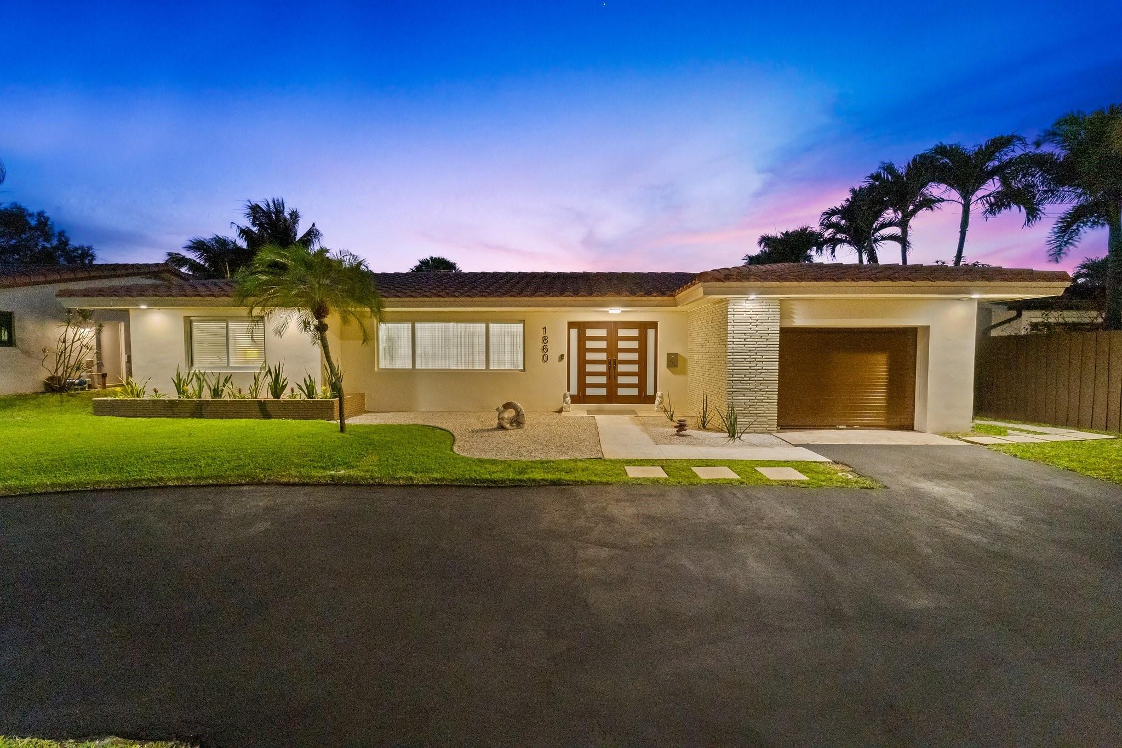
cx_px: 561
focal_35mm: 14
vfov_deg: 81.2
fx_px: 436
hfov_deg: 104.3
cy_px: 374
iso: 3200
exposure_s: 1/8
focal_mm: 14
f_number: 11
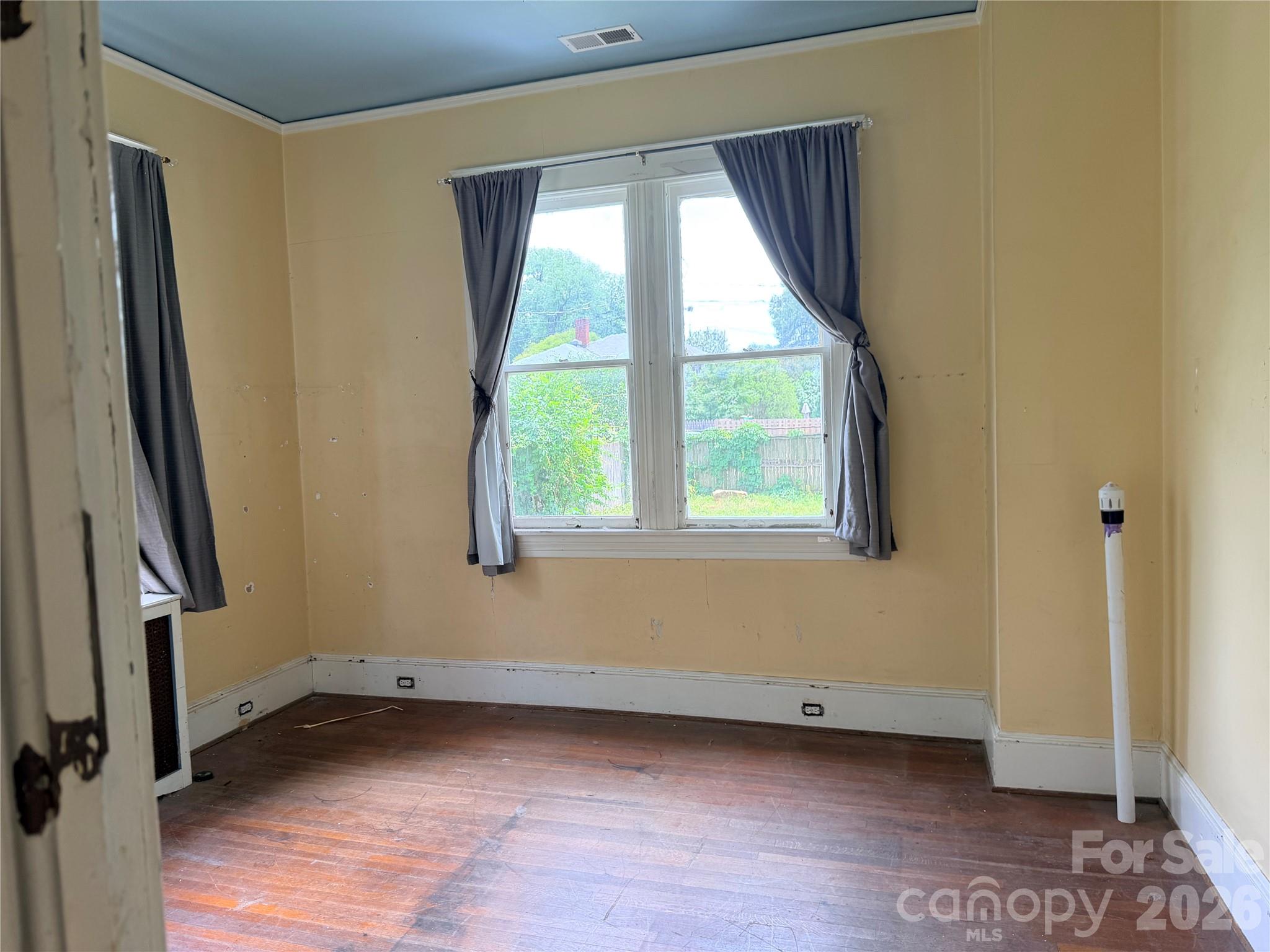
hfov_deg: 71.6
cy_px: 476
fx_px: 881
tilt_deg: -3.3
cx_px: 635
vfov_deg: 56.8
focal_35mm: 24
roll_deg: +2.0
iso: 64
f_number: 1.78
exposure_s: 1/161
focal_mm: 6.76
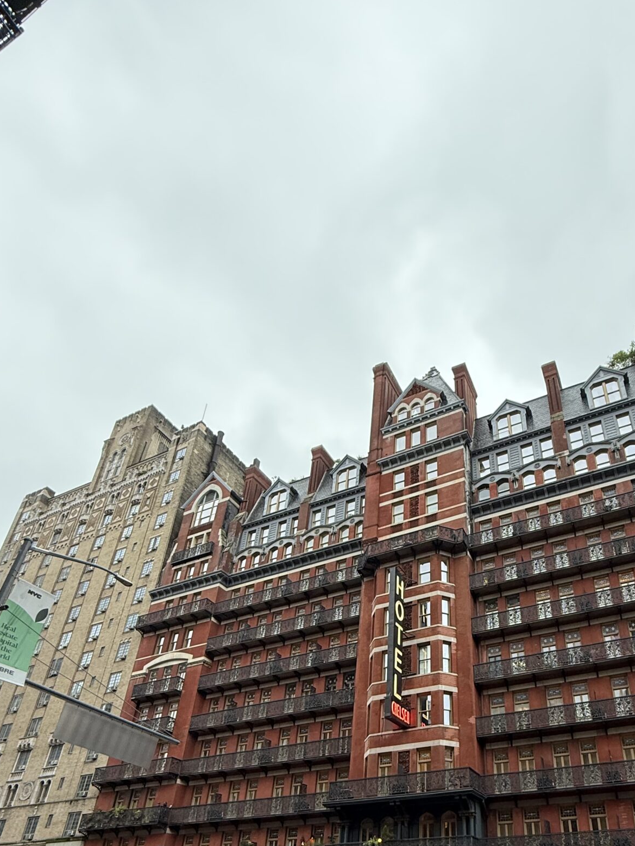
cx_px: 428
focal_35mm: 23
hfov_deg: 57.5
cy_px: 640
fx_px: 562
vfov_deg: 68.8
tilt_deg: +28.3
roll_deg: -0.4
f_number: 2.2
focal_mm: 2.22
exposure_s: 1/120
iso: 125
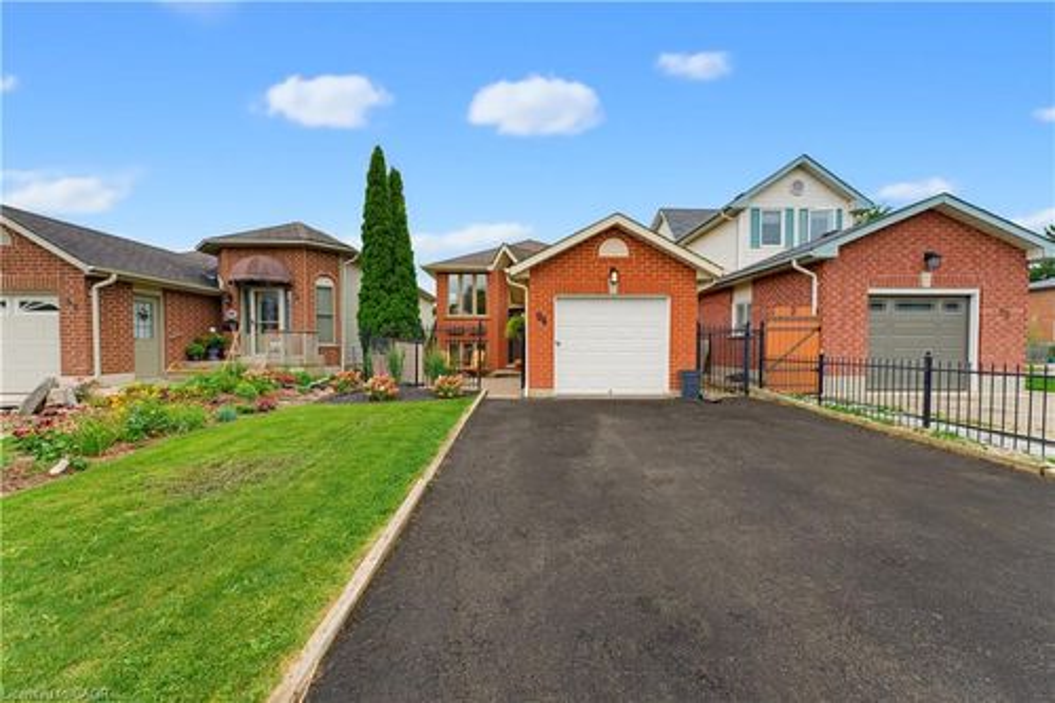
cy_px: 352
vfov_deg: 81.2
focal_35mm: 14
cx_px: 528
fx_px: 410
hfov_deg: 104.3
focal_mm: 14
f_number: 8
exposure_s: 1/200
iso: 400
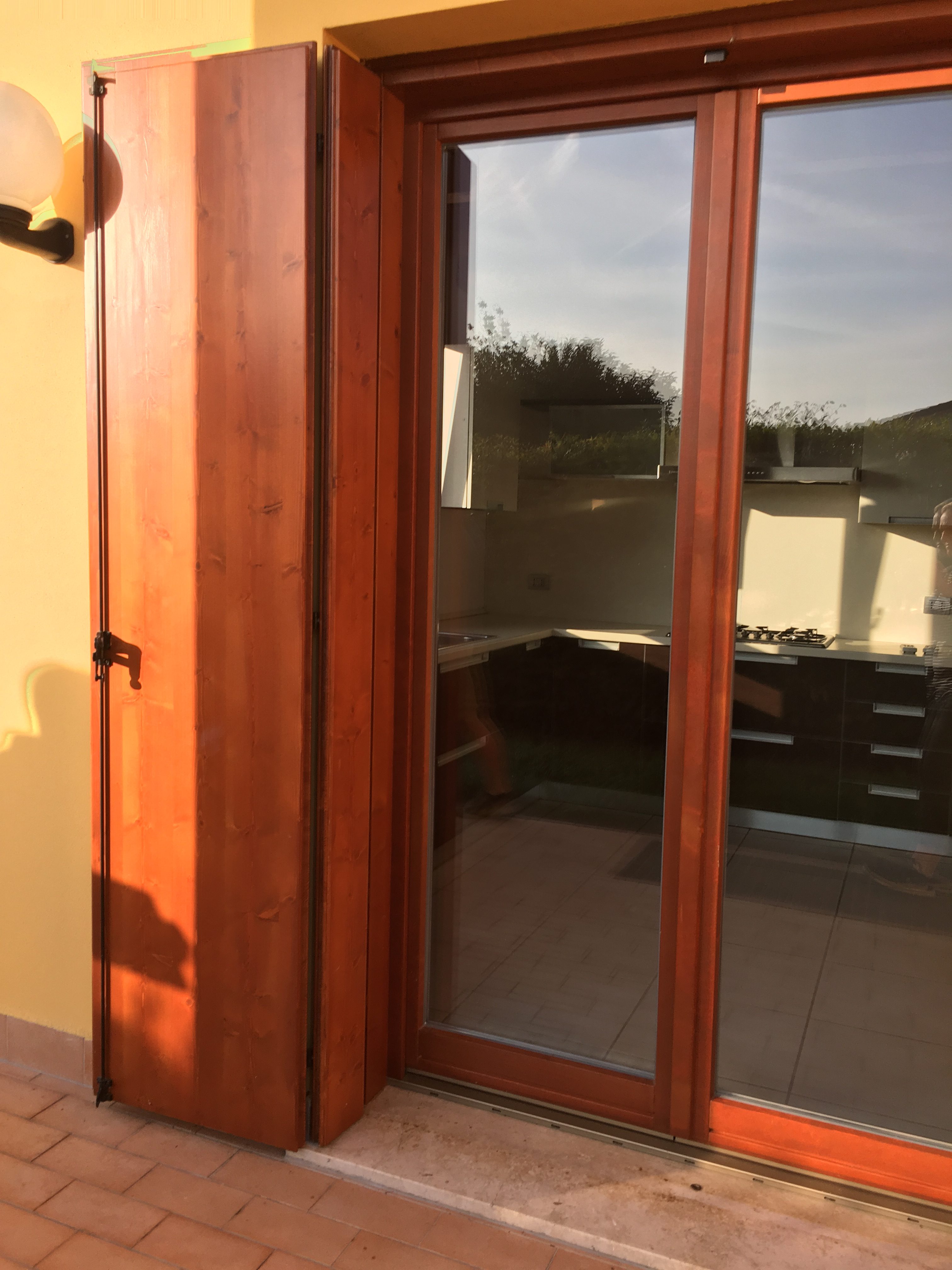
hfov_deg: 48.2
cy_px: 635
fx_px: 1063
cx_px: 476
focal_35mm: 29
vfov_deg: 61.7
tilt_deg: -2.8
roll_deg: -1.0
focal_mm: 4.15
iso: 25
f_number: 2.2
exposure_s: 1/400
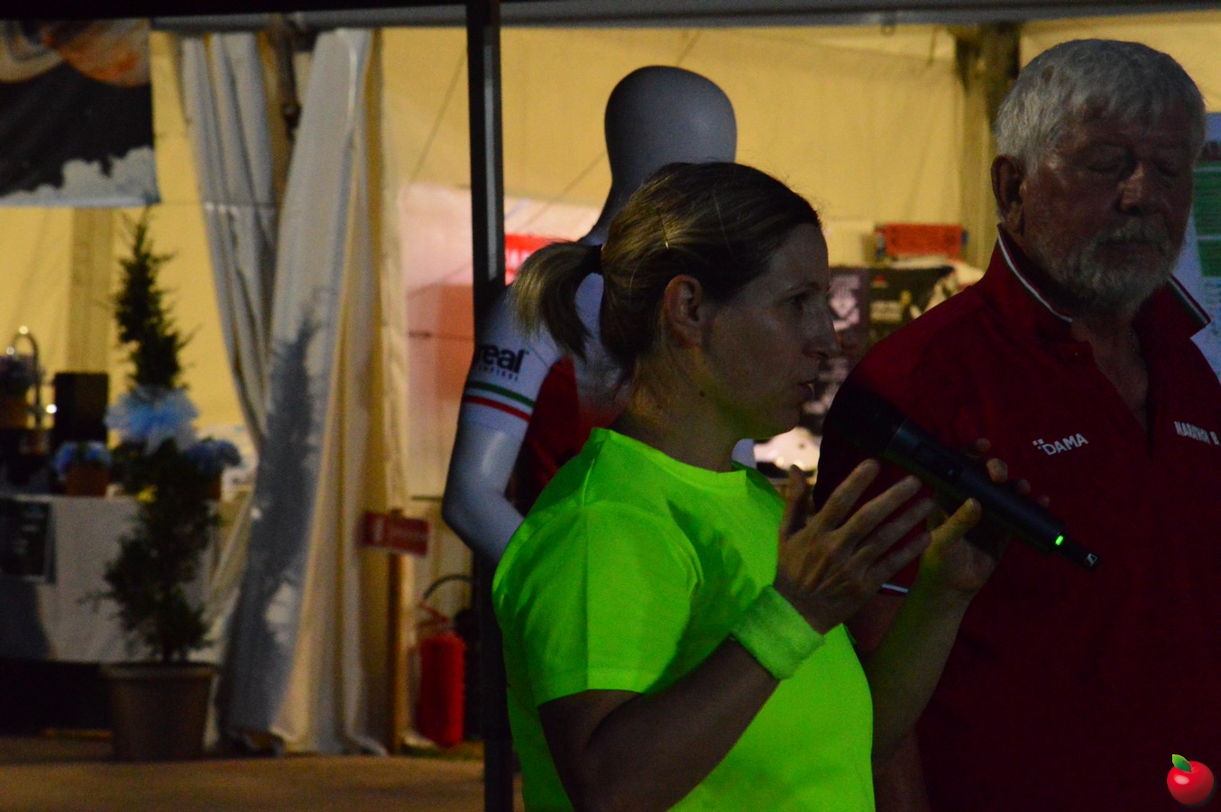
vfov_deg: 8.7
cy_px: 406
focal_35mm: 158
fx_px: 5337
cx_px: 610
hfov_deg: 13.1
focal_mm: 105
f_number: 11
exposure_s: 1/50
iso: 6400
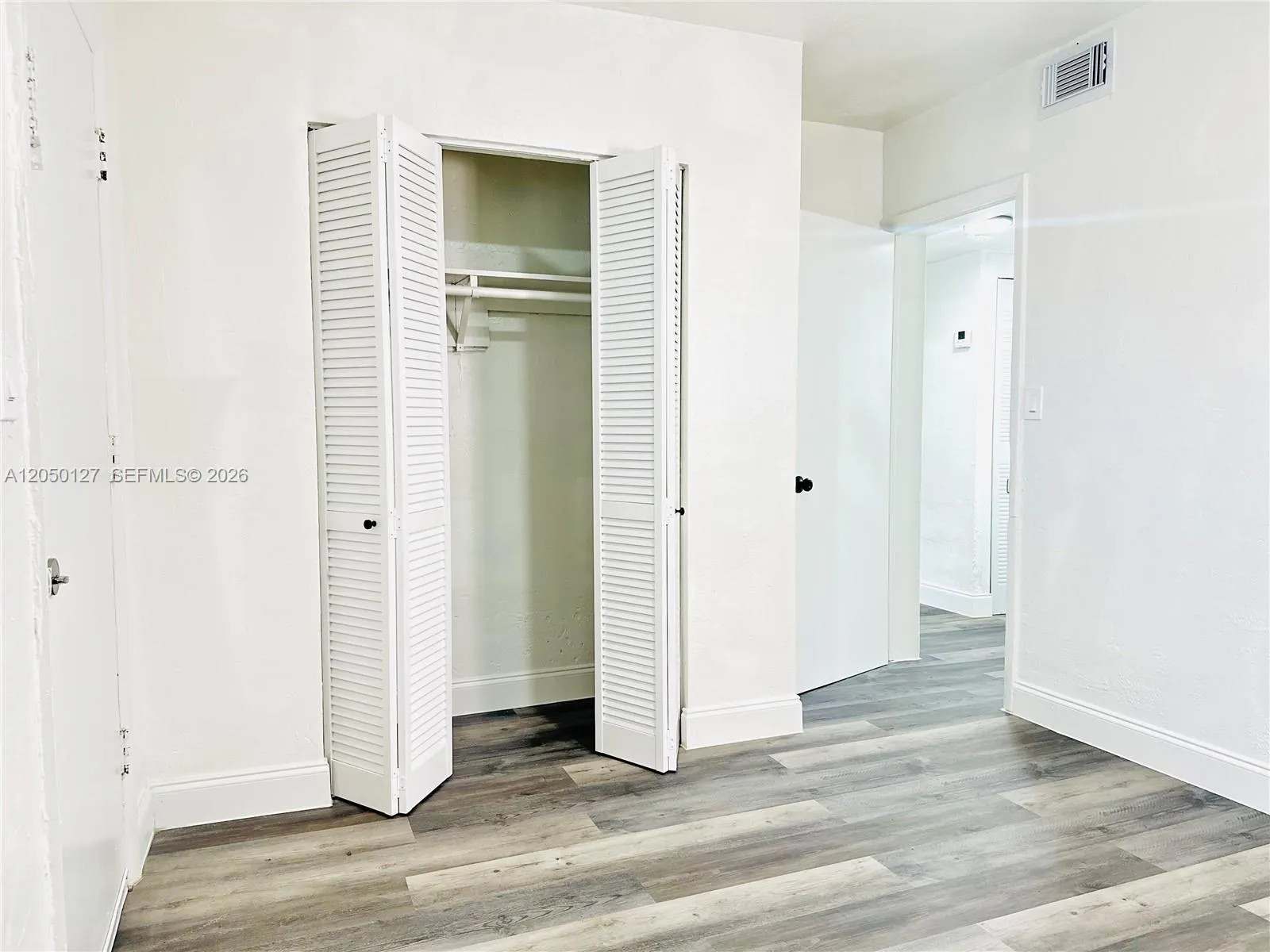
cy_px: 476
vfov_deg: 56.8
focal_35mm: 24
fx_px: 881
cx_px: 635
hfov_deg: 71.6
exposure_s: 1/60
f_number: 1.78
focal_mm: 6.86
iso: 250
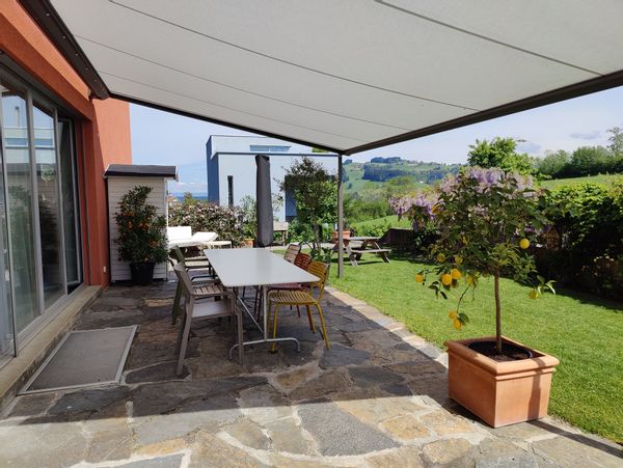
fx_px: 414
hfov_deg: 73.9
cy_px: 234
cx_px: 312
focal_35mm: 23
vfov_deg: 58.9
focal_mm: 6.06
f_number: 1.88
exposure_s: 1/2567
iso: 64
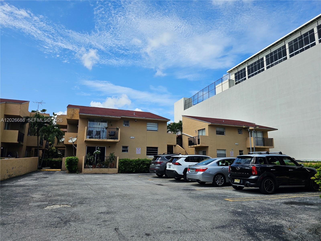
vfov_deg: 58.9
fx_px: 213
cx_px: 160
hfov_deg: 73.9
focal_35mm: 23
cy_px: 120
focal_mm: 6.3
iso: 10
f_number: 1.7
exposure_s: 1/1038
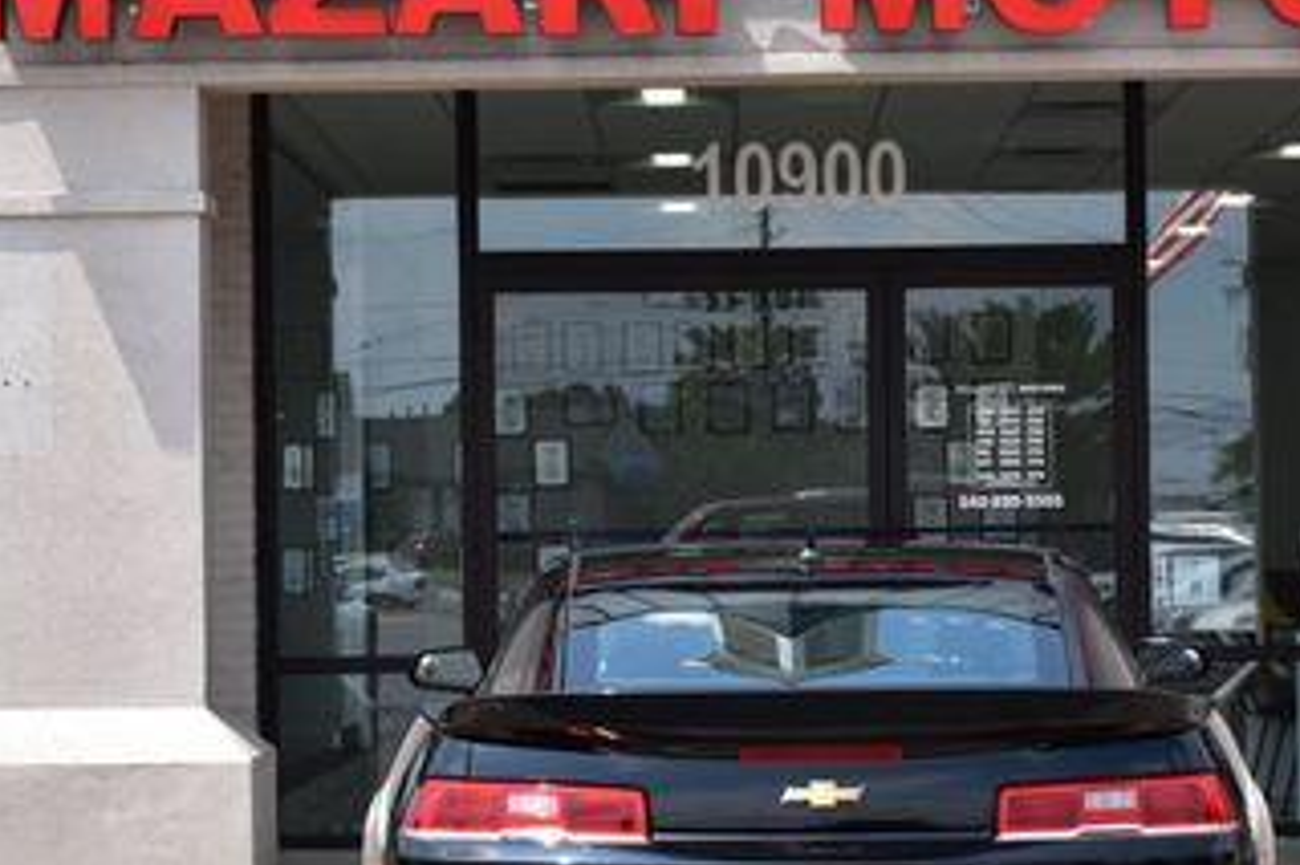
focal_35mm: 102
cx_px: 739
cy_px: 601
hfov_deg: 20.0
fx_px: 3681
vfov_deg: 13.4
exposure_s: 1/500
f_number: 11
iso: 400
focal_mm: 34
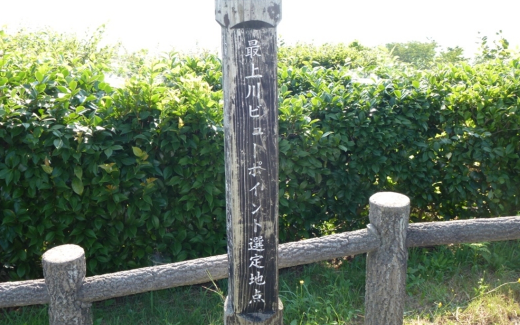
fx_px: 581
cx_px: 263
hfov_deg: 48.2
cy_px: 153
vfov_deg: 31.2
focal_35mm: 41
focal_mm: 6.8
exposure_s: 1/160
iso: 100
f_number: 3.8
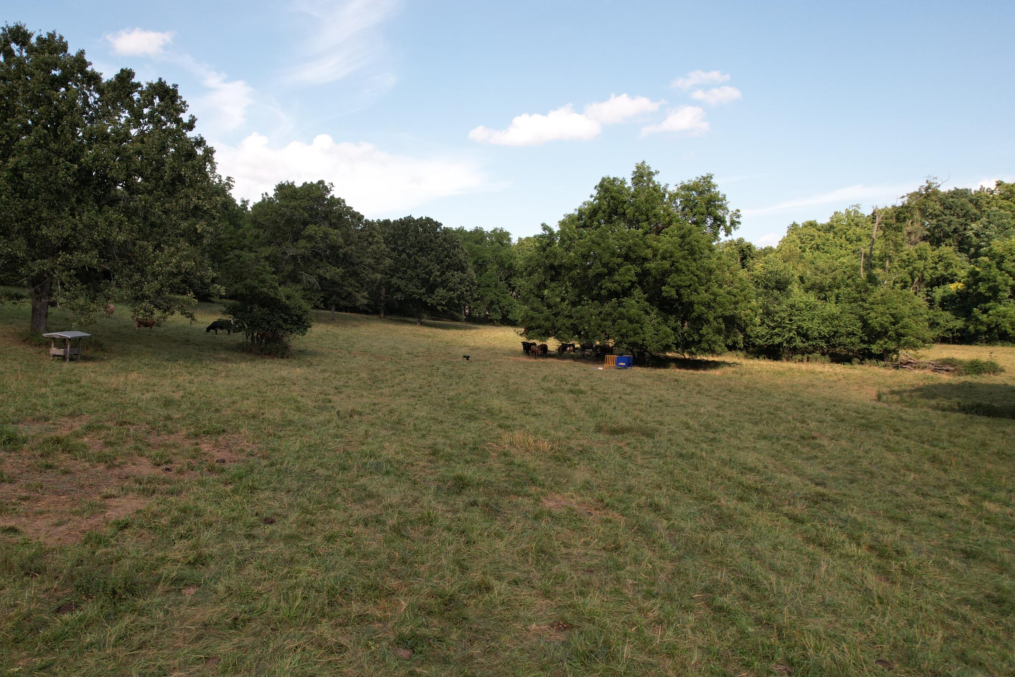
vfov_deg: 47.9
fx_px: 761
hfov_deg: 67.0
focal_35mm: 27
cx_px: 432
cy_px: 341
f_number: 2.8
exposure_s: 1/120
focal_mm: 8.38
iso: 100
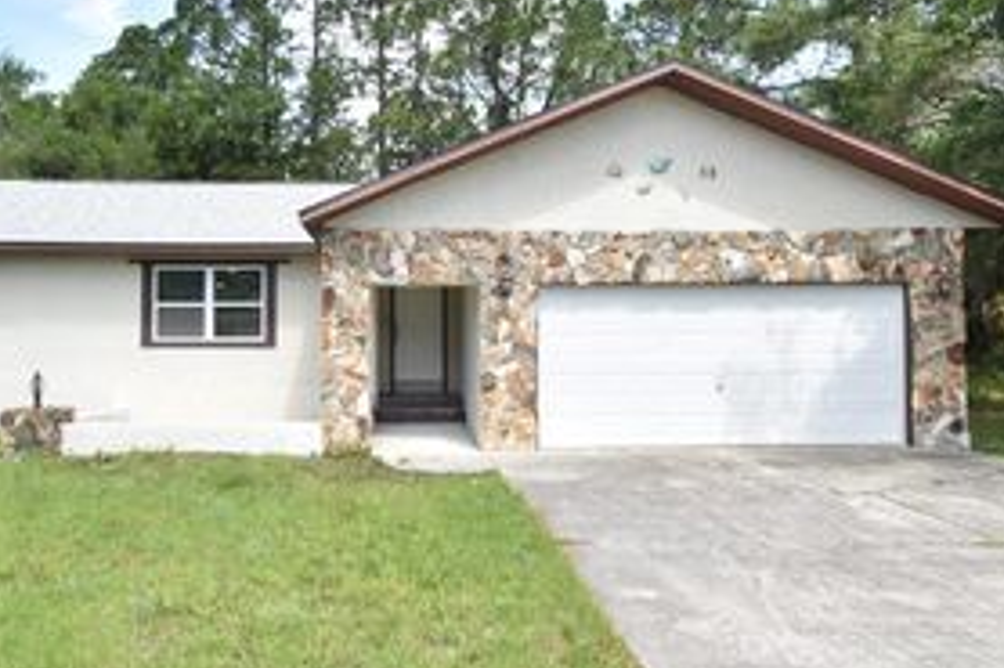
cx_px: 426
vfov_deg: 47.8
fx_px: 753
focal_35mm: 27
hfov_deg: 67.0
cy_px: 312
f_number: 3.5
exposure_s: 1/3000
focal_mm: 10
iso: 800
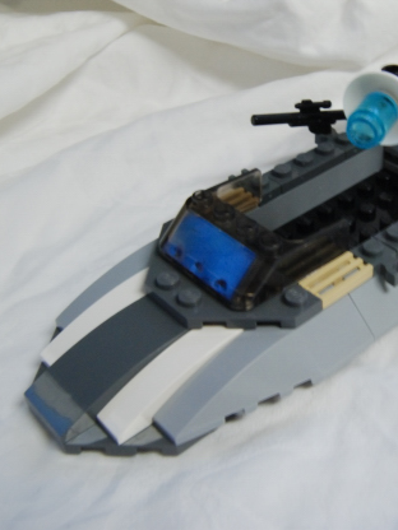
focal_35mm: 50
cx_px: 341
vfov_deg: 38.0
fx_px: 767
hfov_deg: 28.2
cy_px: 204
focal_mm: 18
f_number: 14
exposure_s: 1/4
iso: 800
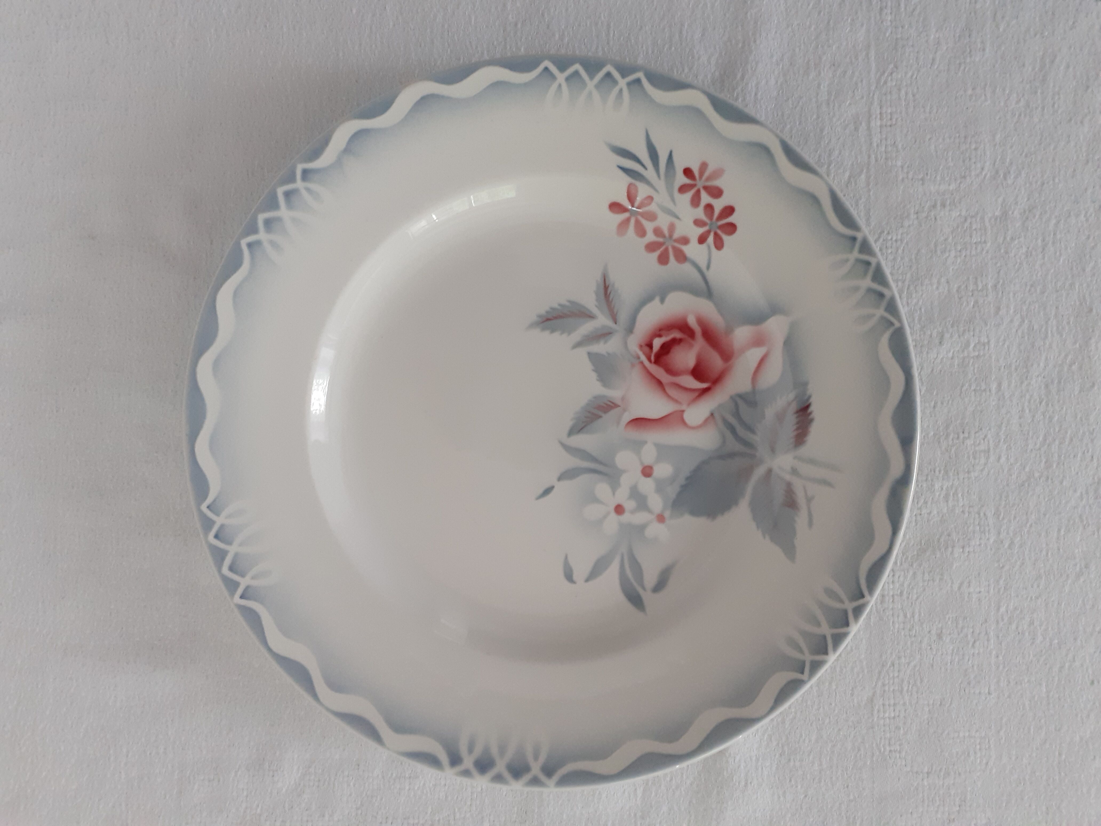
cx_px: 550
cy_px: 413
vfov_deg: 51.4
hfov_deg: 65.3
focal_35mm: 27
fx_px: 859
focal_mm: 3.6
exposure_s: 1/25
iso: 250
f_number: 1.9
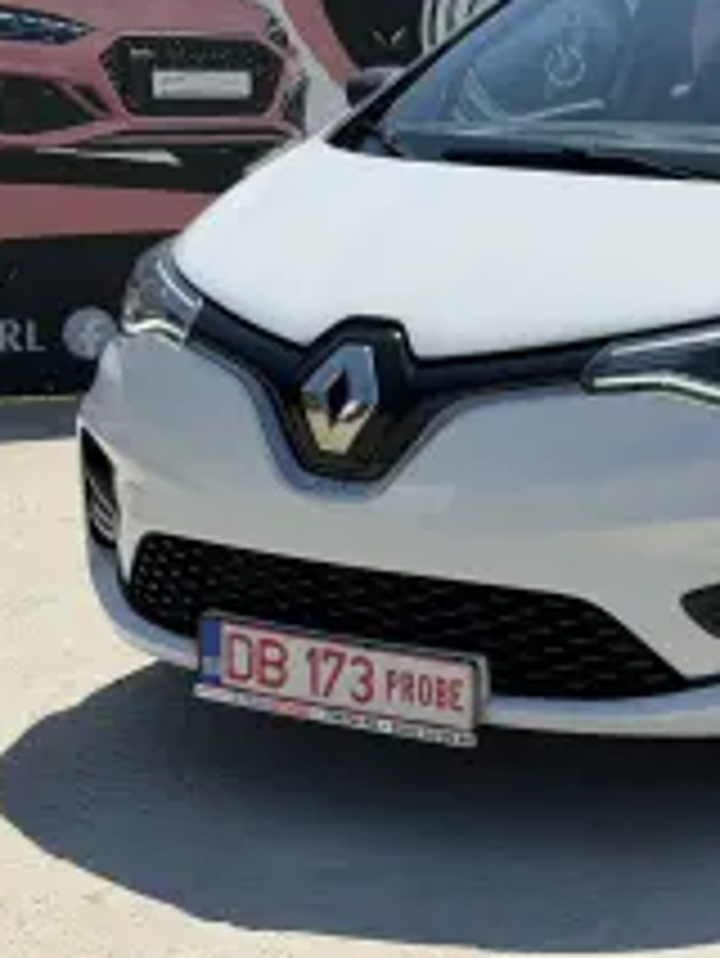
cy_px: 436
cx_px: 706
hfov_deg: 17.8
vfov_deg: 24.1
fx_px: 2244
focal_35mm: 81
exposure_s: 1/7874
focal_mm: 6.76
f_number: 1.78
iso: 64
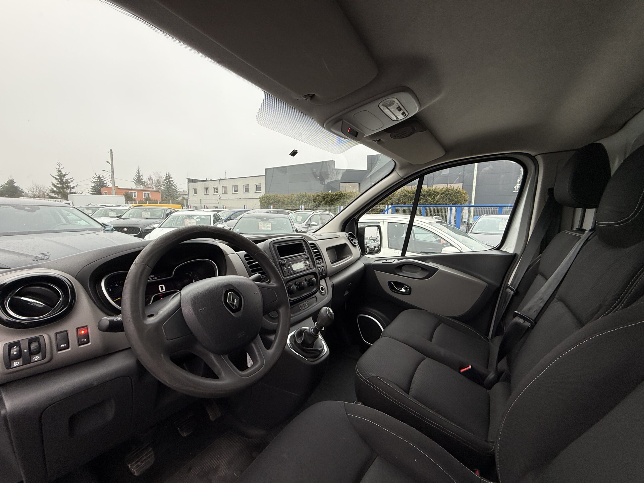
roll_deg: -1.7
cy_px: 242
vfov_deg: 85.7
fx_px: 260
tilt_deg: -7.4
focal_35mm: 14
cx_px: 322
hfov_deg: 102.1
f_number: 2.2
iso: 80
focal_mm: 2.22
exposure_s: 1/99
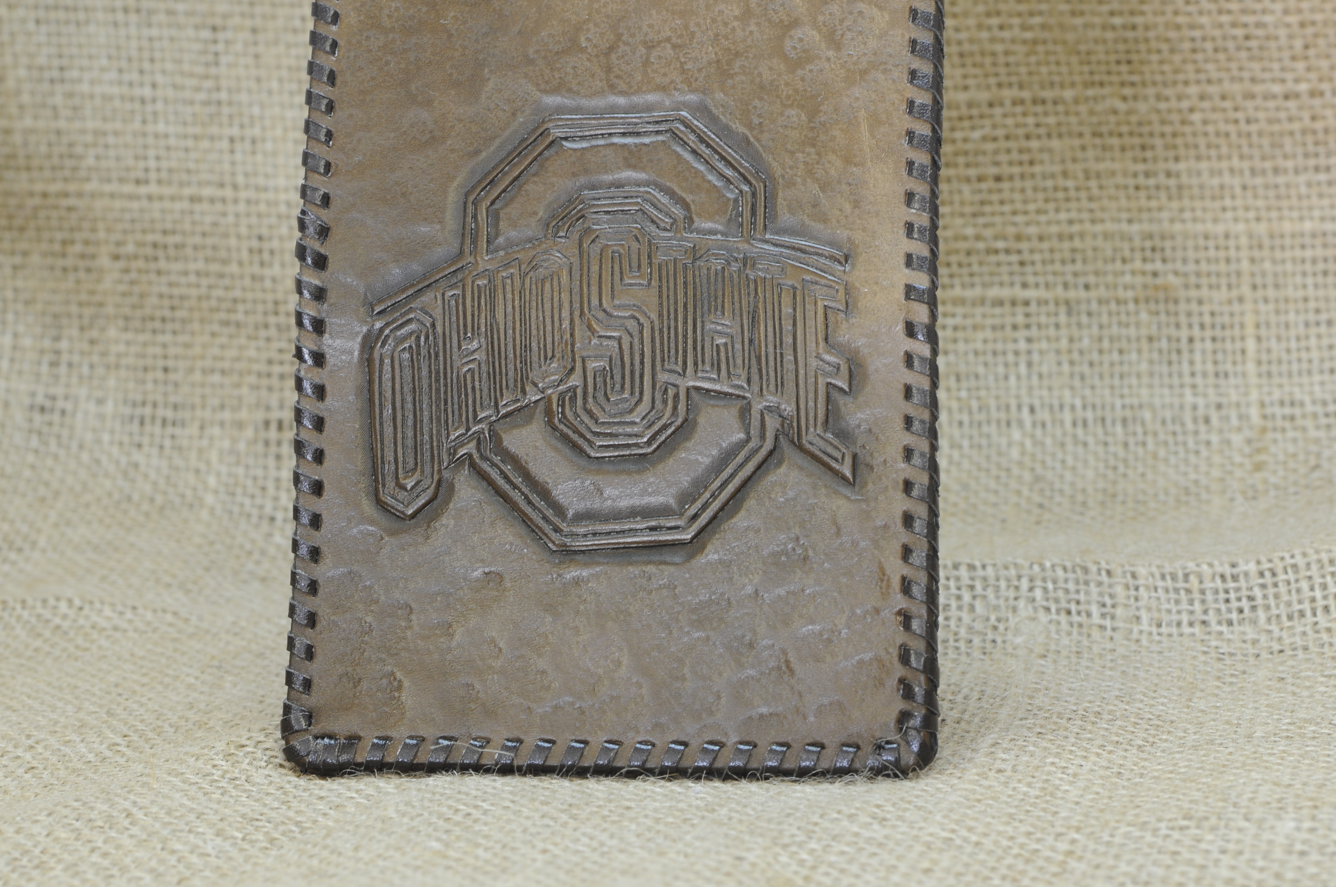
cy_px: 444
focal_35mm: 105
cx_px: 668
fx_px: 3892
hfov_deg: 19.5
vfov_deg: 13.0
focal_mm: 70
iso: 500
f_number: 11
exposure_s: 1/10
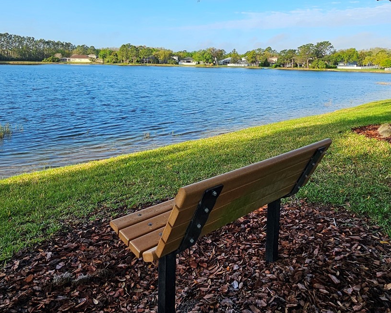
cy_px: 94
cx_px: 184
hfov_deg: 68.0
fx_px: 289
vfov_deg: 55.1
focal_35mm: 25
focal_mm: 2.2
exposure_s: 1/1108
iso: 50
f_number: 2.2
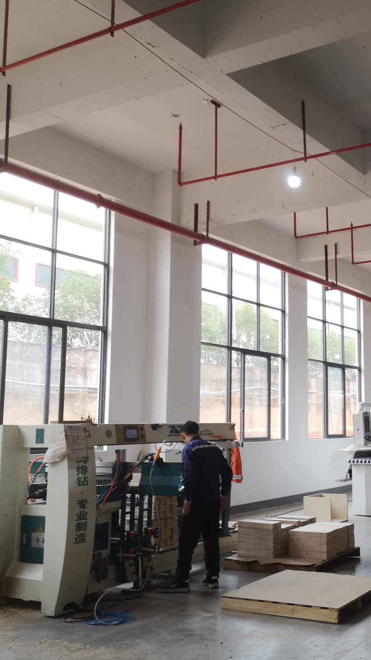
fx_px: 700
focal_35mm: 40
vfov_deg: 50.5
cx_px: 343
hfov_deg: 28.4
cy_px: 329
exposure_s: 1/110
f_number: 1.8
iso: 50
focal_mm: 3.95
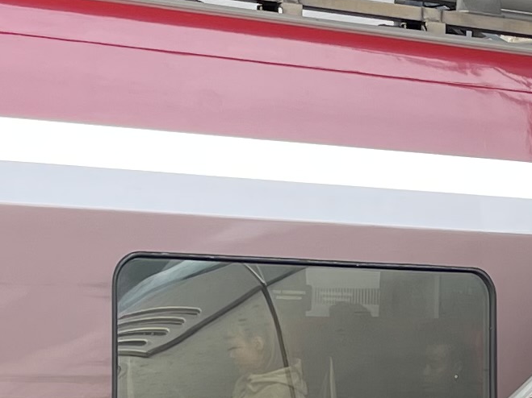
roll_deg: -2.3
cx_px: 645
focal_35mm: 153
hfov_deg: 12.6
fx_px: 2351
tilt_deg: -2.6
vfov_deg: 9.6
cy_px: 402
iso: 32
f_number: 1.6
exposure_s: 1/203
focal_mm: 5.1
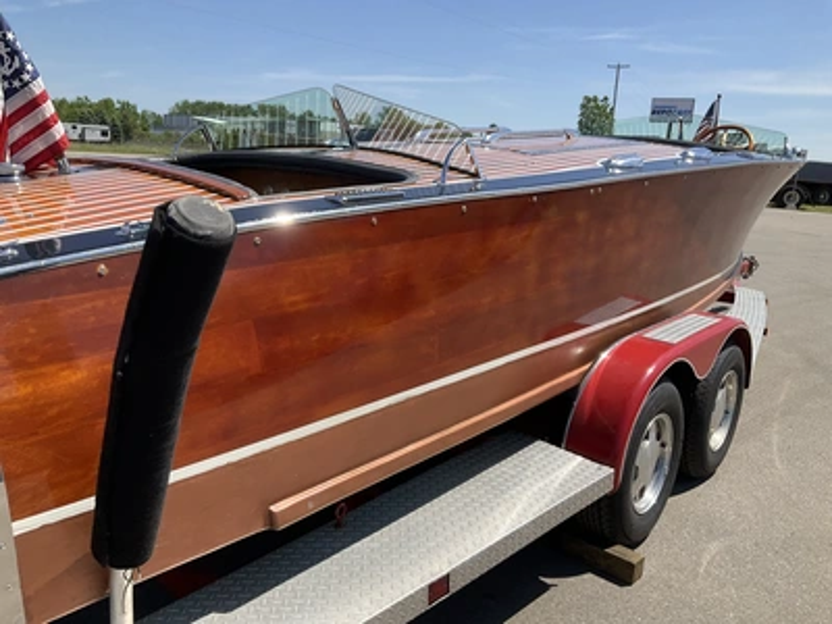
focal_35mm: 29
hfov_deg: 61.7
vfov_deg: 48.2
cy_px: 312
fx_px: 697
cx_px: 416
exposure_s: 1/1675
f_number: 1.8
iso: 25
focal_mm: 3
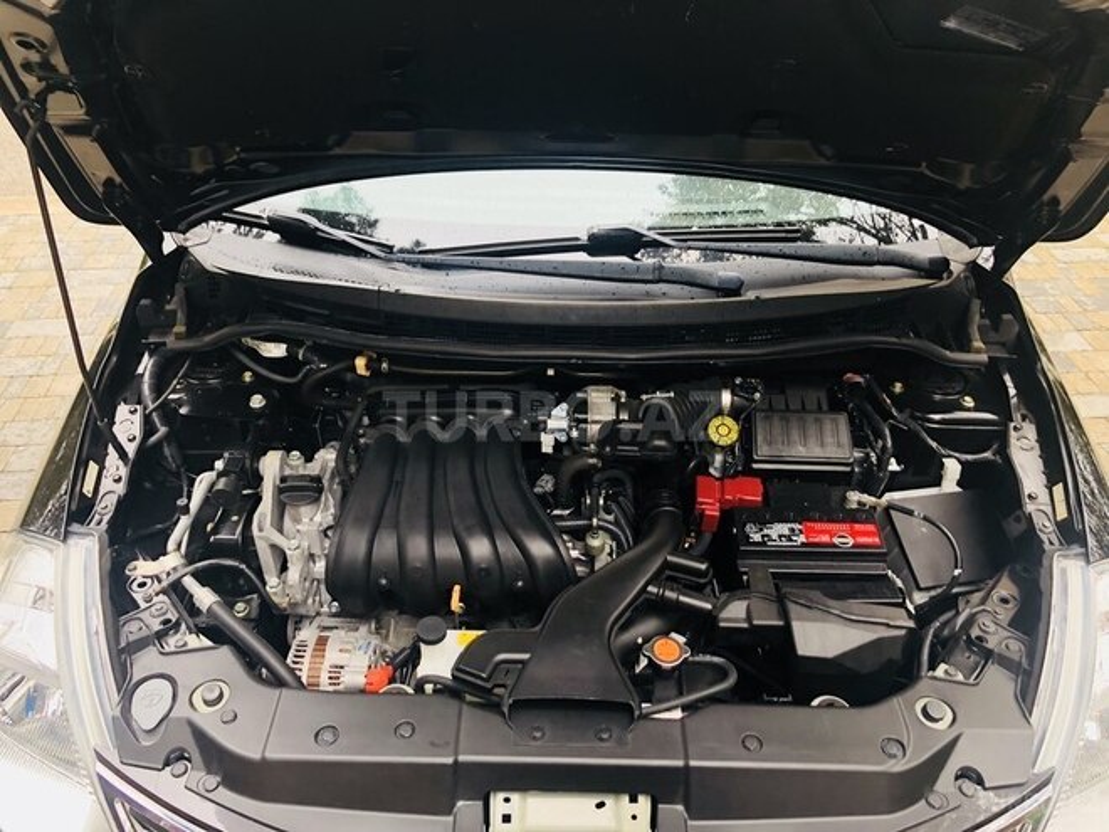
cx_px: 554
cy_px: 416
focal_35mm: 29
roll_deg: -0.9
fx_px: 929
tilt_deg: -37.6
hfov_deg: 61.7
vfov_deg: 48.2
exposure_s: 1/100
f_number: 1.8
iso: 80
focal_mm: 3.99
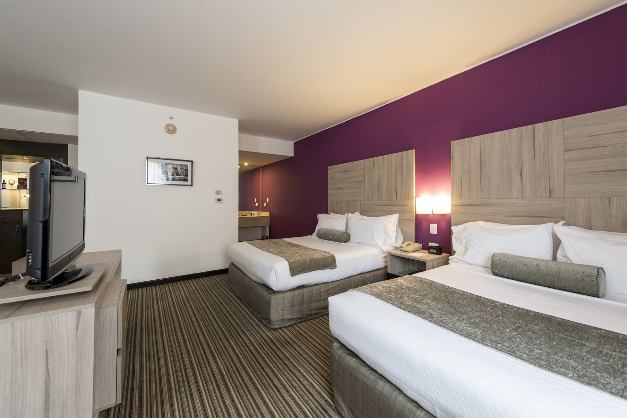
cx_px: 314
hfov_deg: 104.2
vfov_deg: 81.2
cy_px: 209
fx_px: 244
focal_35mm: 14
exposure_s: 1/10
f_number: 10
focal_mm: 14
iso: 500
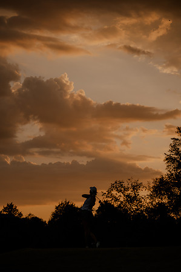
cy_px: 136
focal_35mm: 105
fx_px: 794
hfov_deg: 13.0
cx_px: 90
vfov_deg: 19.5
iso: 1000
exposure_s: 1/8000
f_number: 2.8
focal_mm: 105
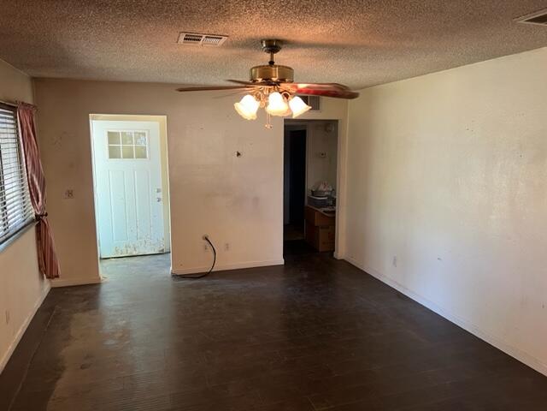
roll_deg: -0.1
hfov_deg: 67.3
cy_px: 206
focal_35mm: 26
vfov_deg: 53.1
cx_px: 274
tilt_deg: -9.0
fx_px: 411
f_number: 1.5
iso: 160
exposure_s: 1/60
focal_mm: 5.7
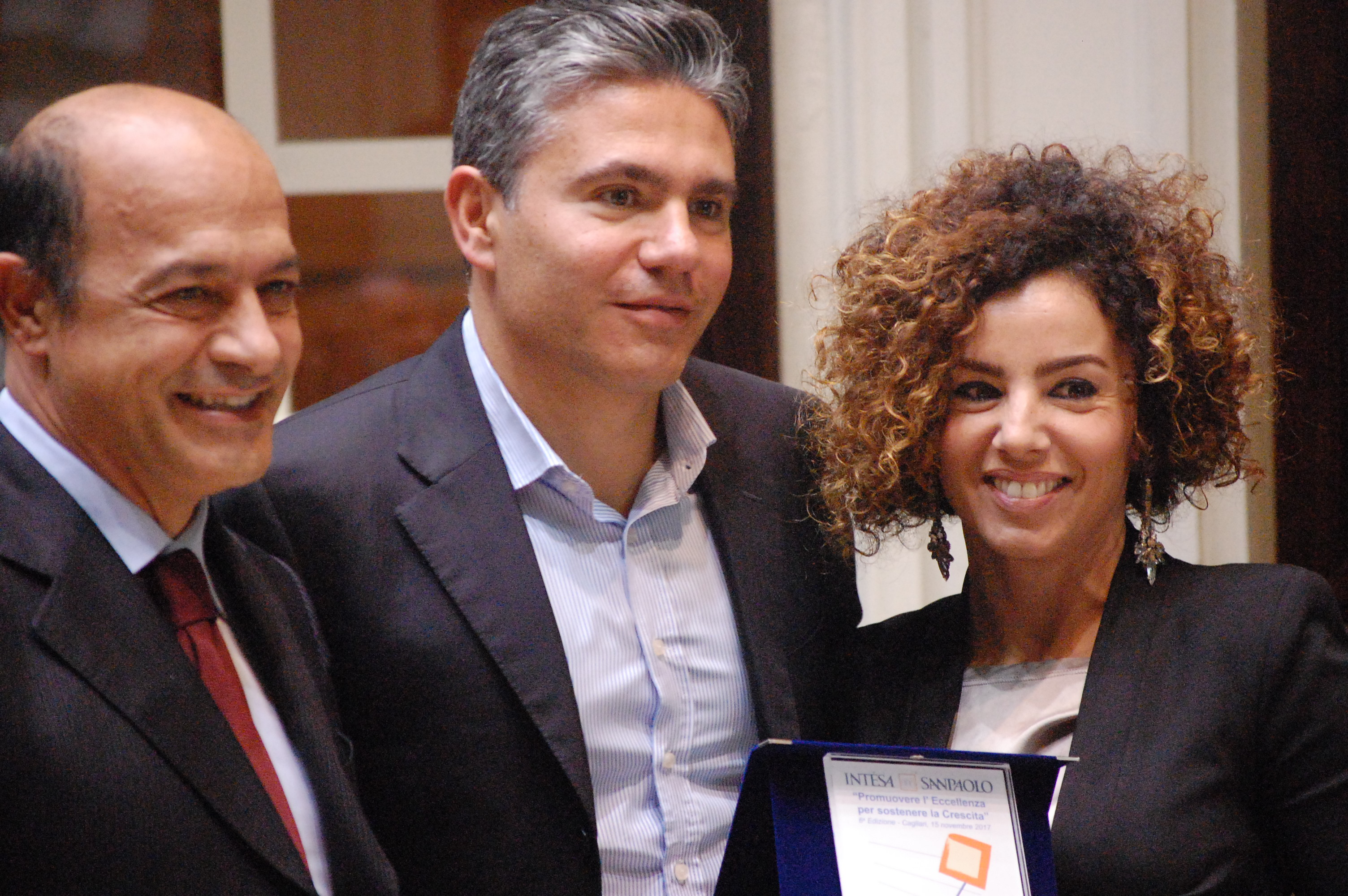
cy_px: 448
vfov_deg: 6.3
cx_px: 674
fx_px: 8137
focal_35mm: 218
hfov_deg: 9.5
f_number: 5.3
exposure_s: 1/60
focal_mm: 145
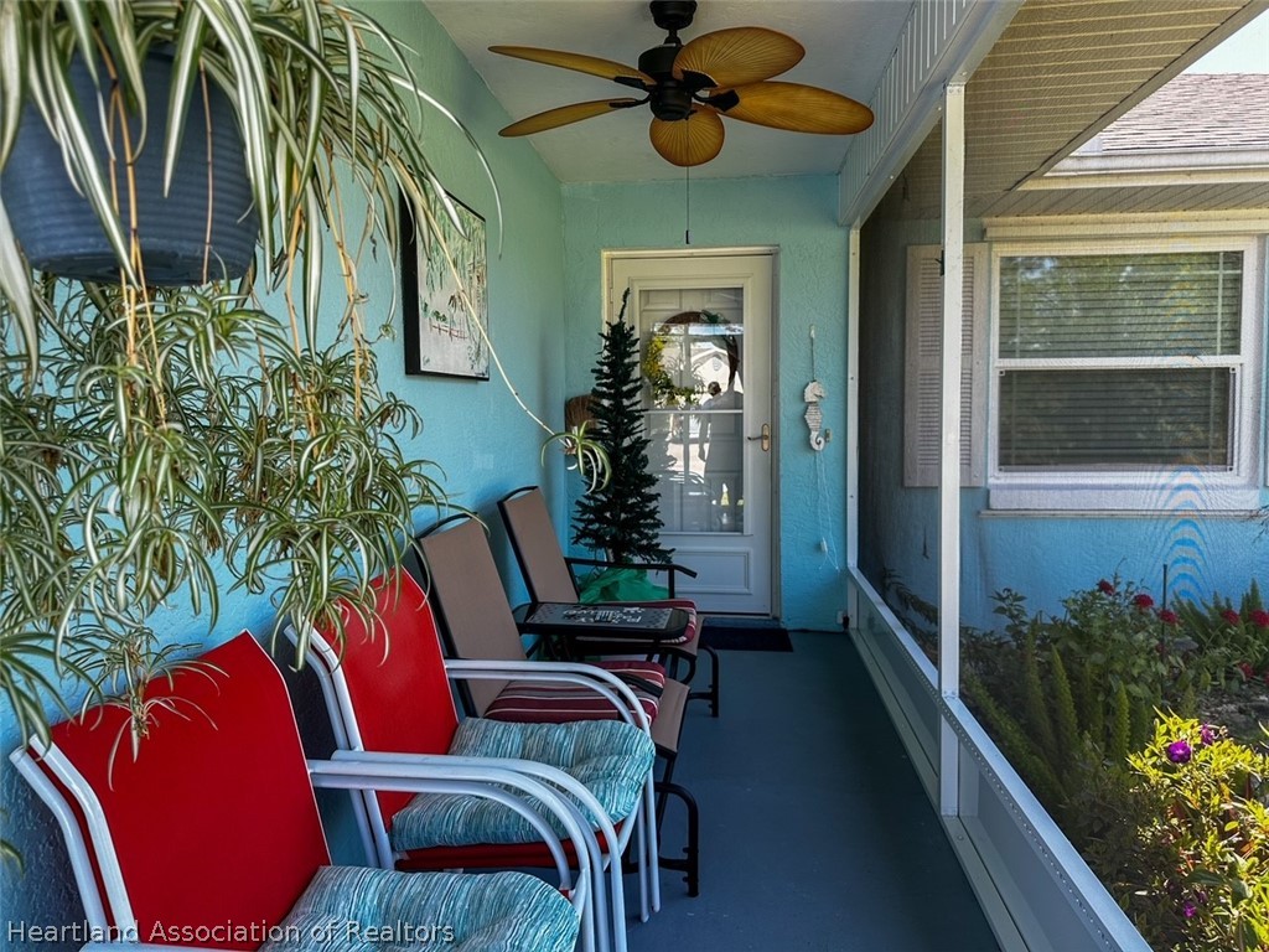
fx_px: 880
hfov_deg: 71.6
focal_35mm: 24
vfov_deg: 56.8
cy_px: 476
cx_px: 634
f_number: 1.8
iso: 64
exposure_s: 1/240
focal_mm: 6.86
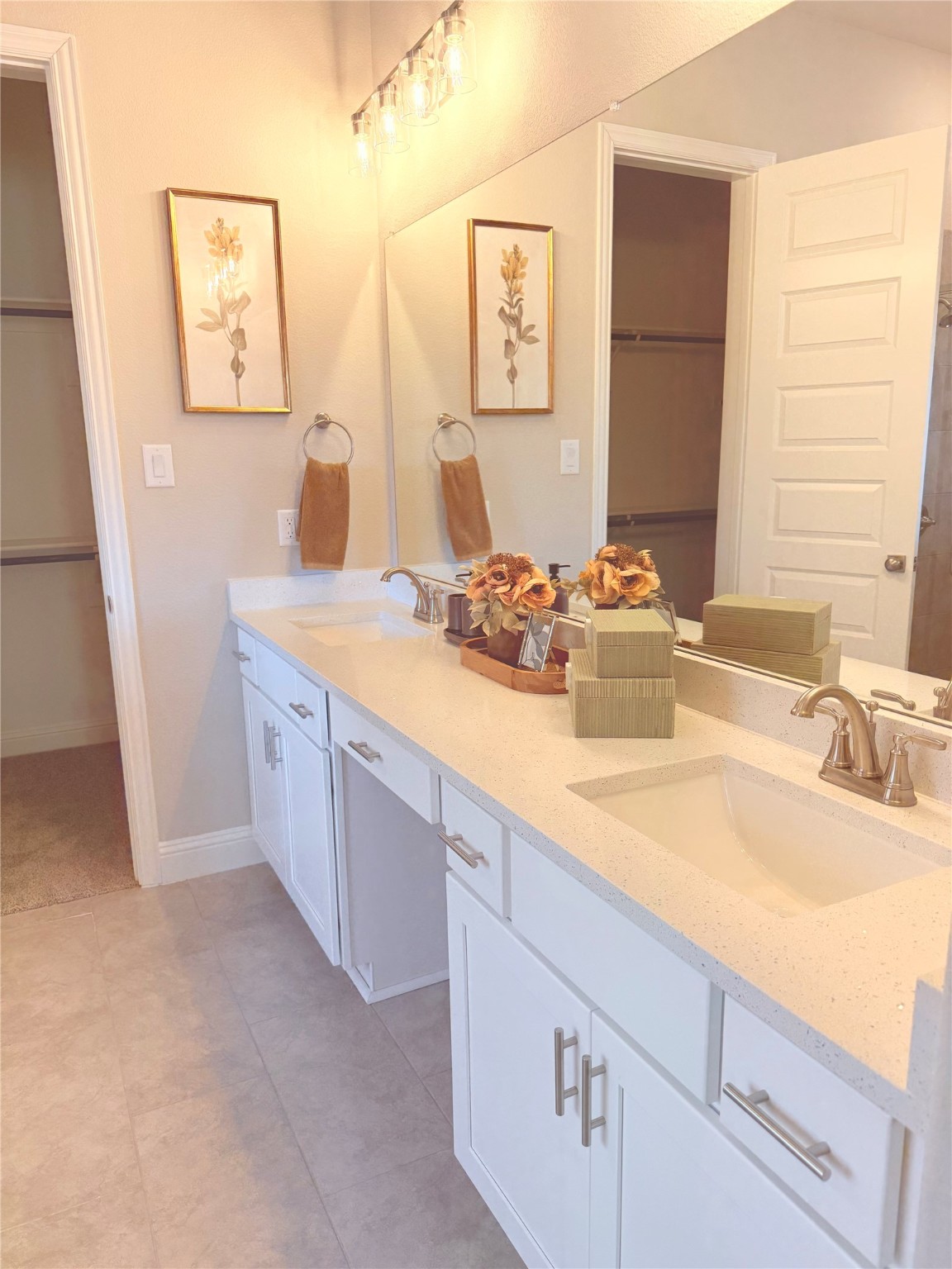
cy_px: 634
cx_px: 476
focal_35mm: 24
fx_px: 880
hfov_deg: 56.8
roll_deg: +0.9
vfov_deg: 71.6
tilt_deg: -11.4
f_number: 1.78
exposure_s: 1/240
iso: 160
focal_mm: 6.76
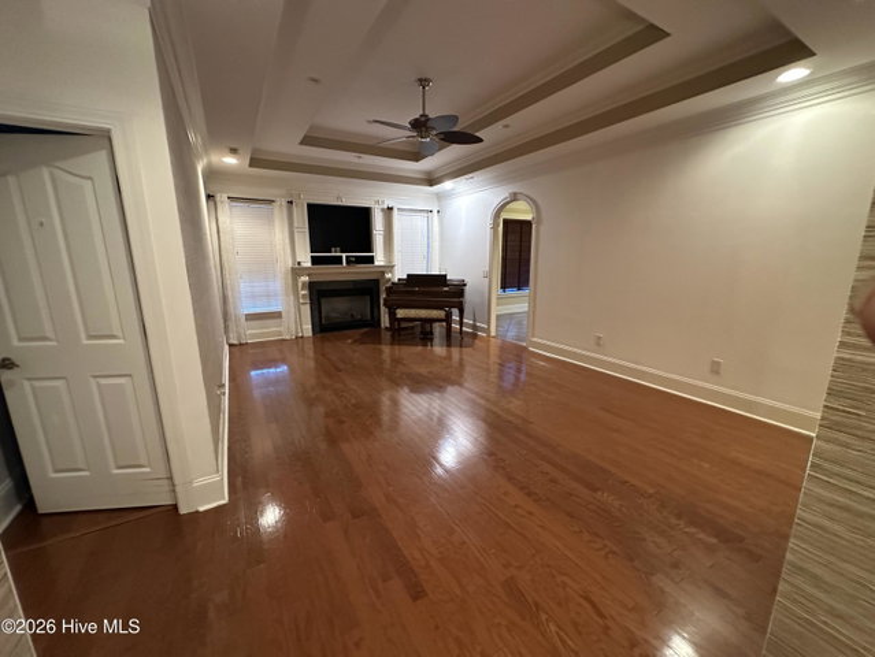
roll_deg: -0.6
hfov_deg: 102.0
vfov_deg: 85.7
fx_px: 354
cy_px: 328
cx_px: 438
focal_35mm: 14
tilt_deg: -11.4
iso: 800
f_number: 2.2
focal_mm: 2.22
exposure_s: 1/60
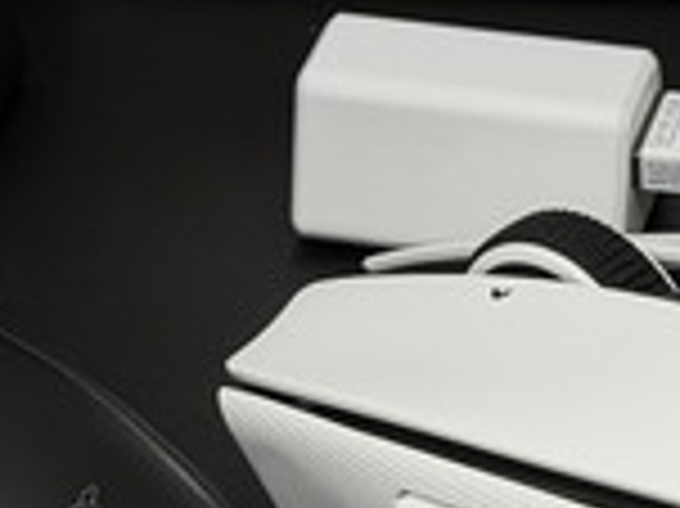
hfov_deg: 8.0
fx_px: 4868
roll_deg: +2.9
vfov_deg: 6.0
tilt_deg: -33.4
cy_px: 178
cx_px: 369
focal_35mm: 248
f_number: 1.78
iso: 64
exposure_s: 1/120
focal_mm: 6.76
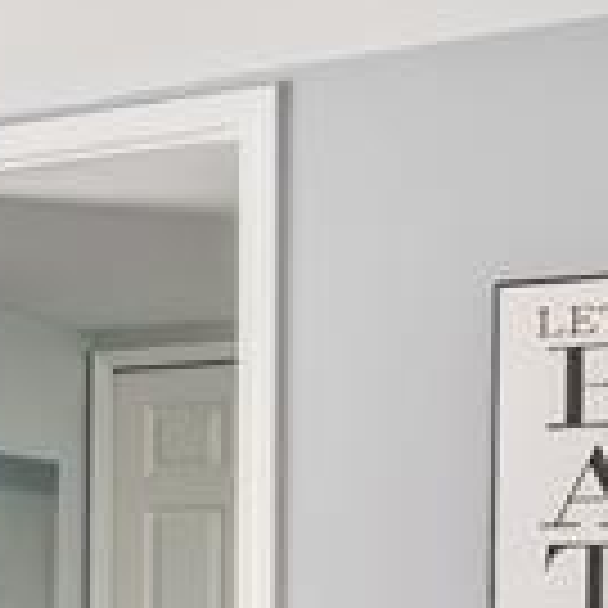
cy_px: 644
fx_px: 2047
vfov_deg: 16.5
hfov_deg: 12.9
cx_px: -860
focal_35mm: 103
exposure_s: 1
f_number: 6.4
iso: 500
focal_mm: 10.6
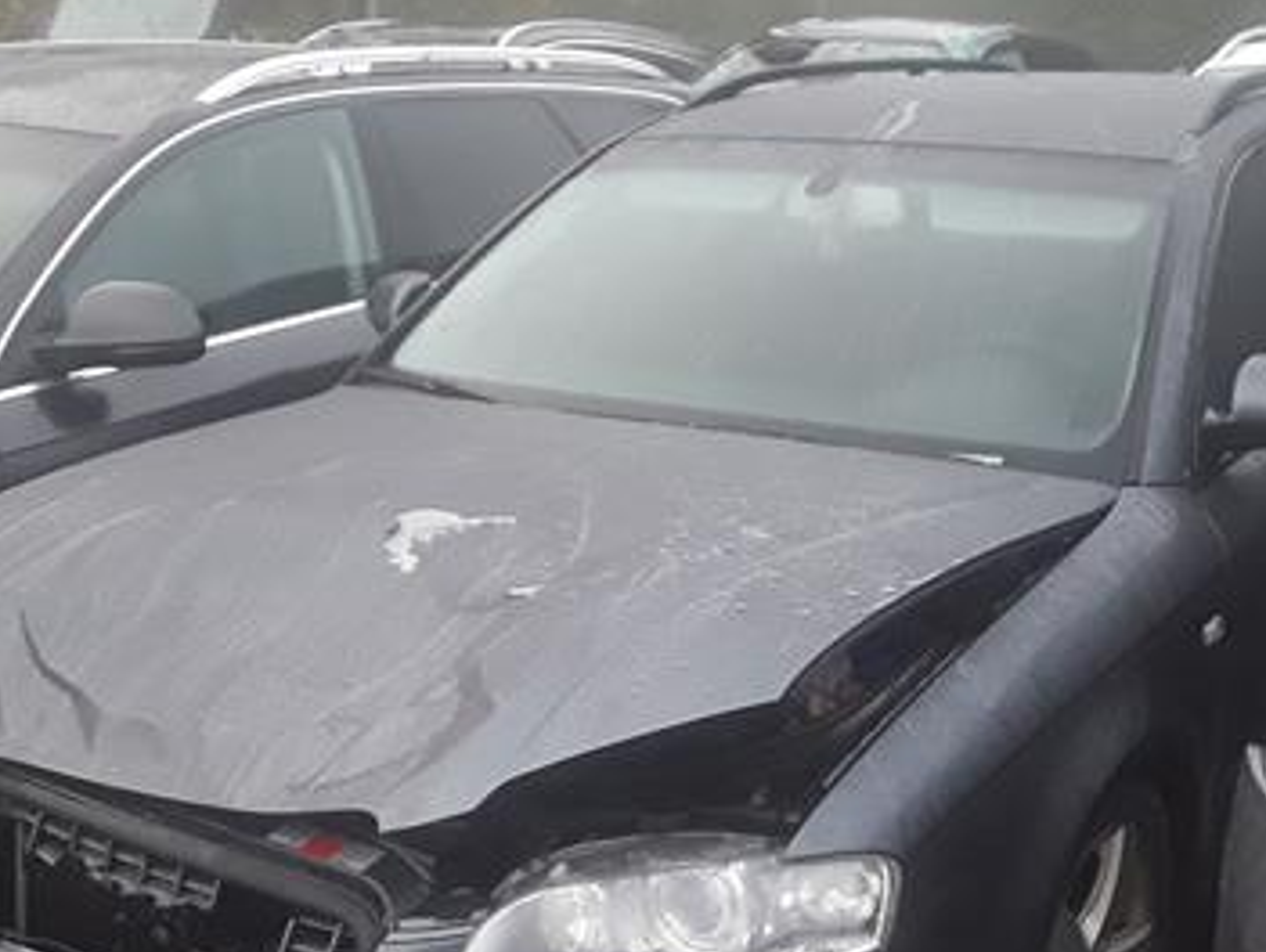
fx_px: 1867
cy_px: 707
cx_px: 747
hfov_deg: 37.3
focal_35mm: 51
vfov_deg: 28.2
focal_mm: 2.91
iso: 100
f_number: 1.9
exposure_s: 1/50
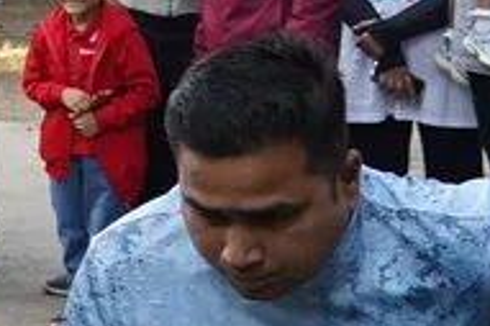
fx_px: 3073
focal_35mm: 226
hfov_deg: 8.1
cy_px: 21
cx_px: -836
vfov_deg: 6.1
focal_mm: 24
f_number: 4
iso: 1250
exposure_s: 1/640
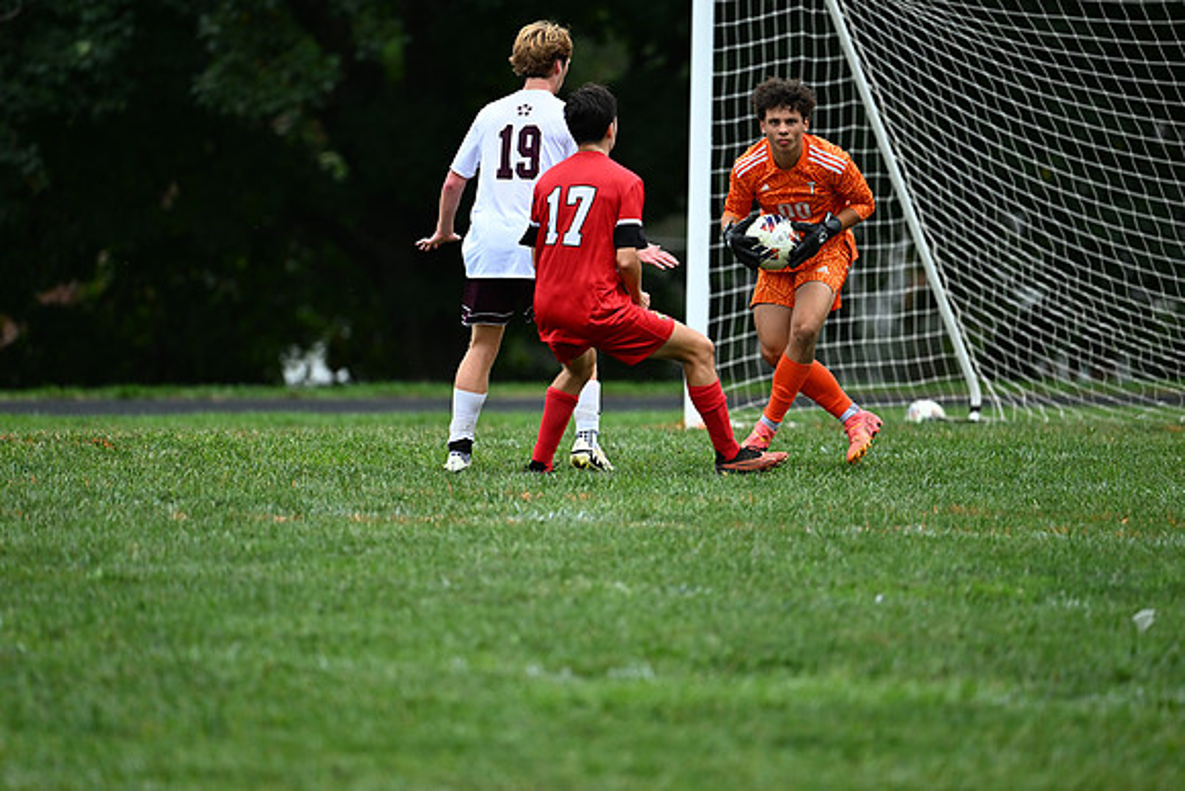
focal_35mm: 400
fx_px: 13169
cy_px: 396
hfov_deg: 5.2
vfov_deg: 3.4
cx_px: 592
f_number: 4.5
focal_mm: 400
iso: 1600
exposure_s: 1/1250
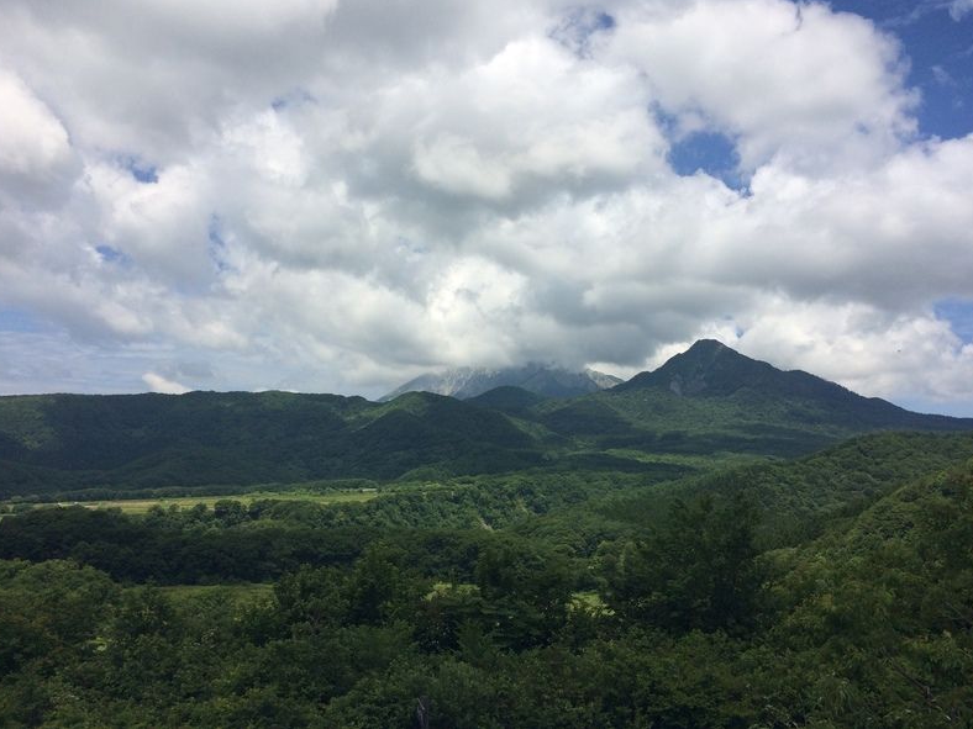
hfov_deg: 60.0
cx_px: 487
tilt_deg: +5.7
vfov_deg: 46.8
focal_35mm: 30
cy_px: 353
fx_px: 843
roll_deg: -0.5
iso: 32
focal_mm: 4.15
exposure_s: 1/4115
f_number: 2.2
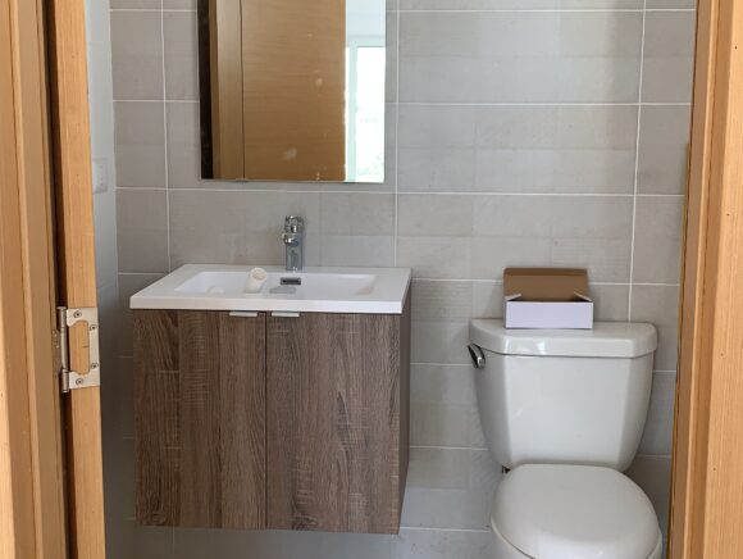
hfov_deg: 59.9
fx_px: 644
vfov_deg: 46.9
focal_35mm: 30
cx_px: 372
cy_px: 280
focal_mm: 4.25
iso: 32
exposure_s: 1/60
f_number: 1.8
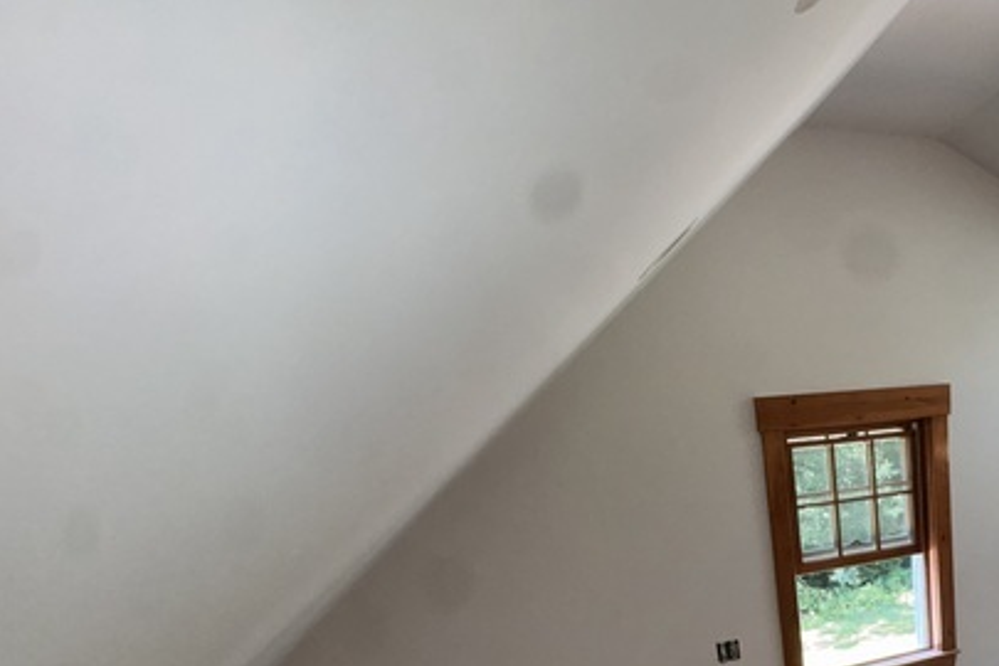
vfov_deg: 48.6
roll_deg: +4.1
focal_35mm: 24
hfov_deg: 66.0
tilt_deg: -13.6
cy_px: 575
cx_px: 820
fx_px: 666
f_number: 2.2
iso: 125
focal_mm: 2.22
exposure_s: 1/120
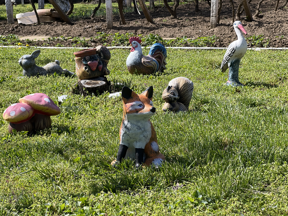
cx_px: 144
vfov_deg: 19.1
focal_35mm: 77
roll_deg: +2.0
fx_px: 641
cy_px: 108
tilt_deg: -10.7
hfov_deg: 25.3
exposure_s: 1/402
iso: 32
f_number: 2.8
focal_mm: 9
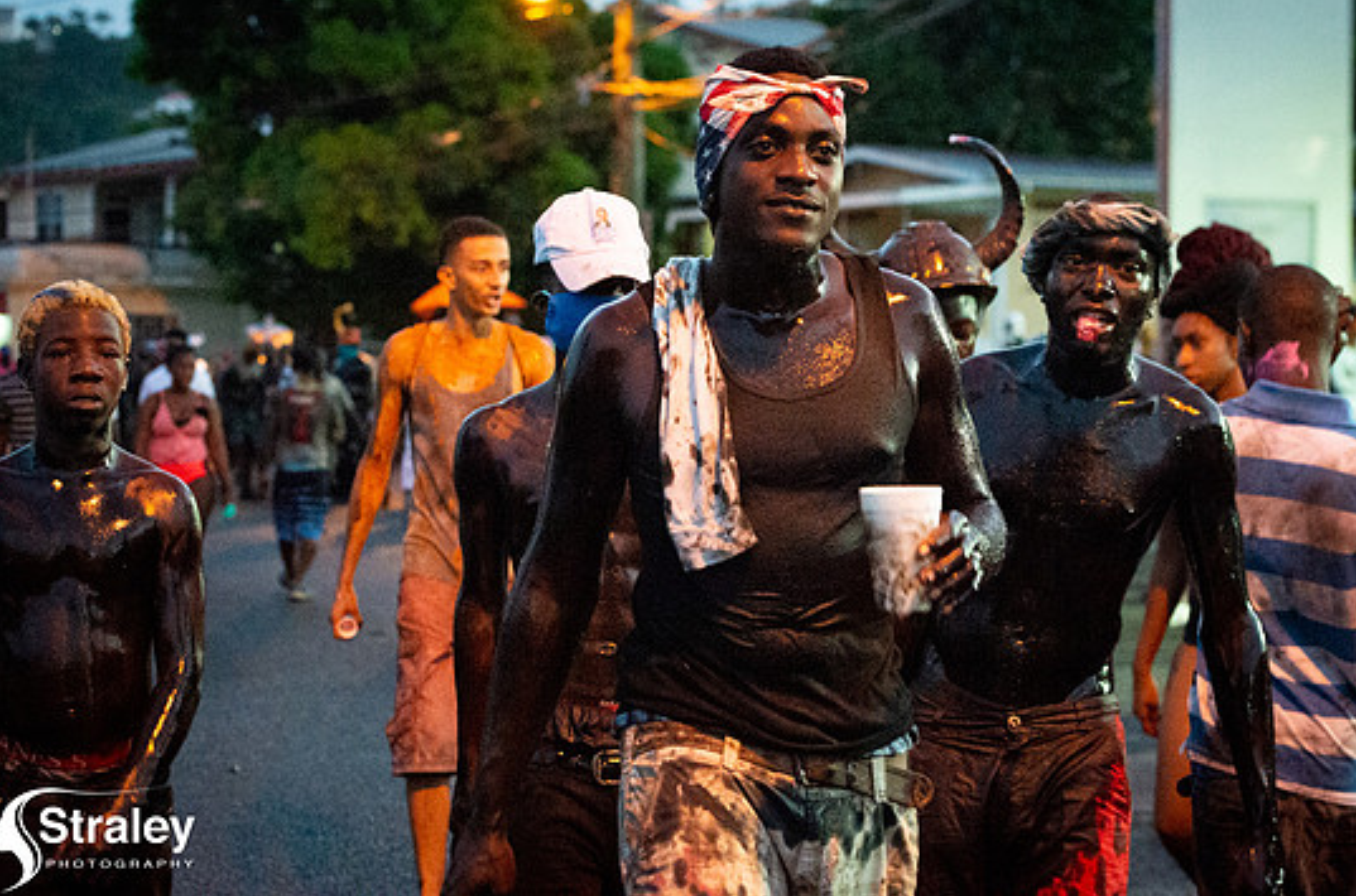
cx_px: 723
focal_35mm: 78
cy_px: 399
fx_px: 2930
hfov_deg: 26.1
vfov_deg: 17.4
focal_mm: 70
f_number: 5
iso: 25600
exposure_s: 1/160
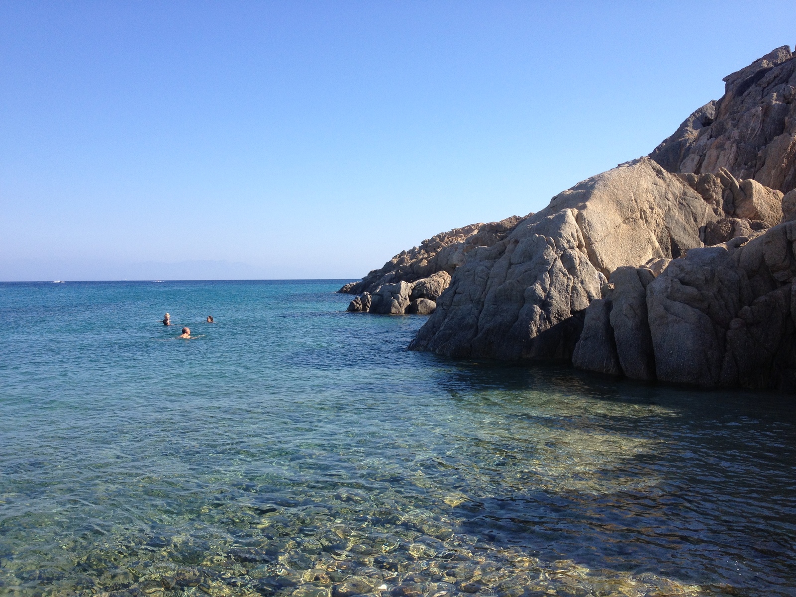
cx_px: 398
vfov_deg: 40.7
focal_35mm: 35
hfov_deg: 52.6
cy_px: 298
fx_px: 805
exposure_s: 1/1082
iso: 50
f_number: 2.4
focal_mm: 4.28
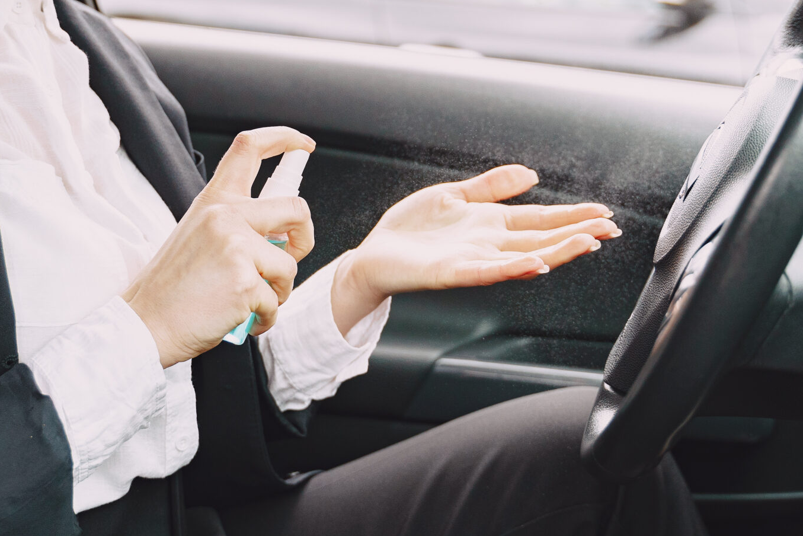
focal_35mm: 68
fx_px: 1517
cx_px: 373
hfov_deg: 29.6
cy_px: 100
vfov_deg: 19.8
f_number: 2.8
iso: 640
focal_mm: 36
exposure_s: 1/500
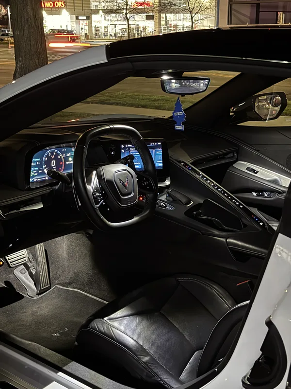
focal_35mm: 48
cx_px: 146
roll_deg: +0.4
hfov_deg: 30.3
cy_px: 194
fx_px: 538
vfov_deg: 39.7
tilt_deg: -17.5
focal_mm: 6.76
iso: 800
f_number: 1.78
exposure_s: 1/8
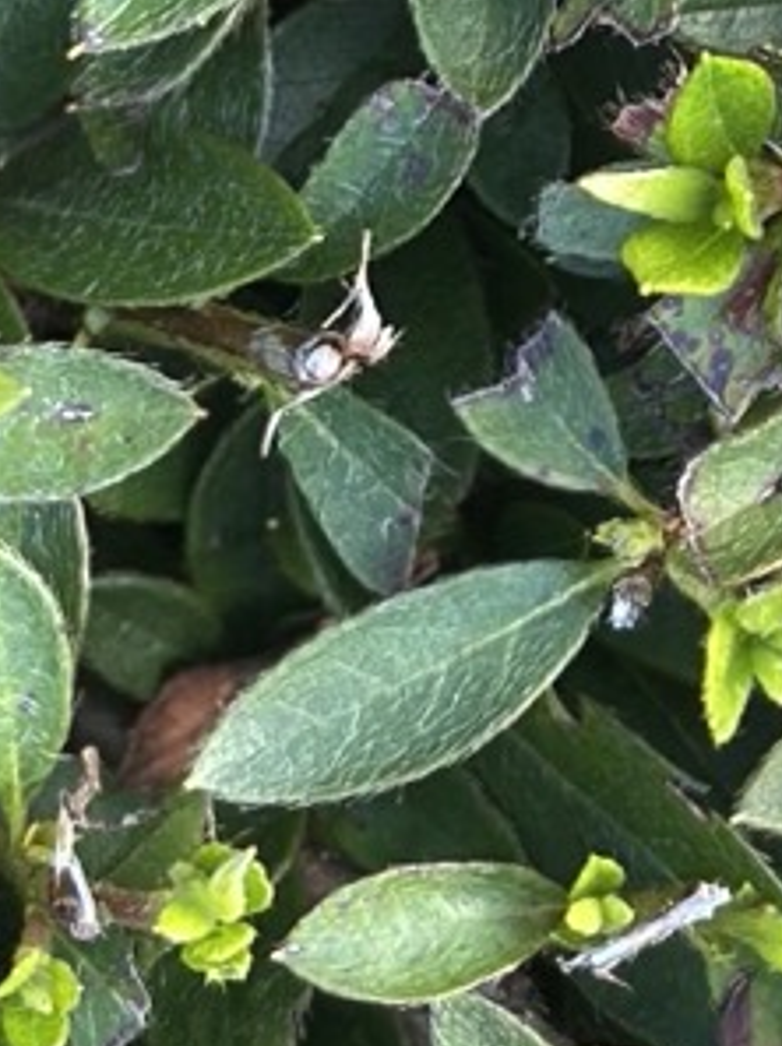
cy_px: -511
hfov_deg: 5.7
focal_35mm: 259
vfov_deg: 7.5
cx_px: 1187
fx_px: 7818
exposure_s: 1/127
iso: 64
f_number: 1.78
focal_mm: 6.86
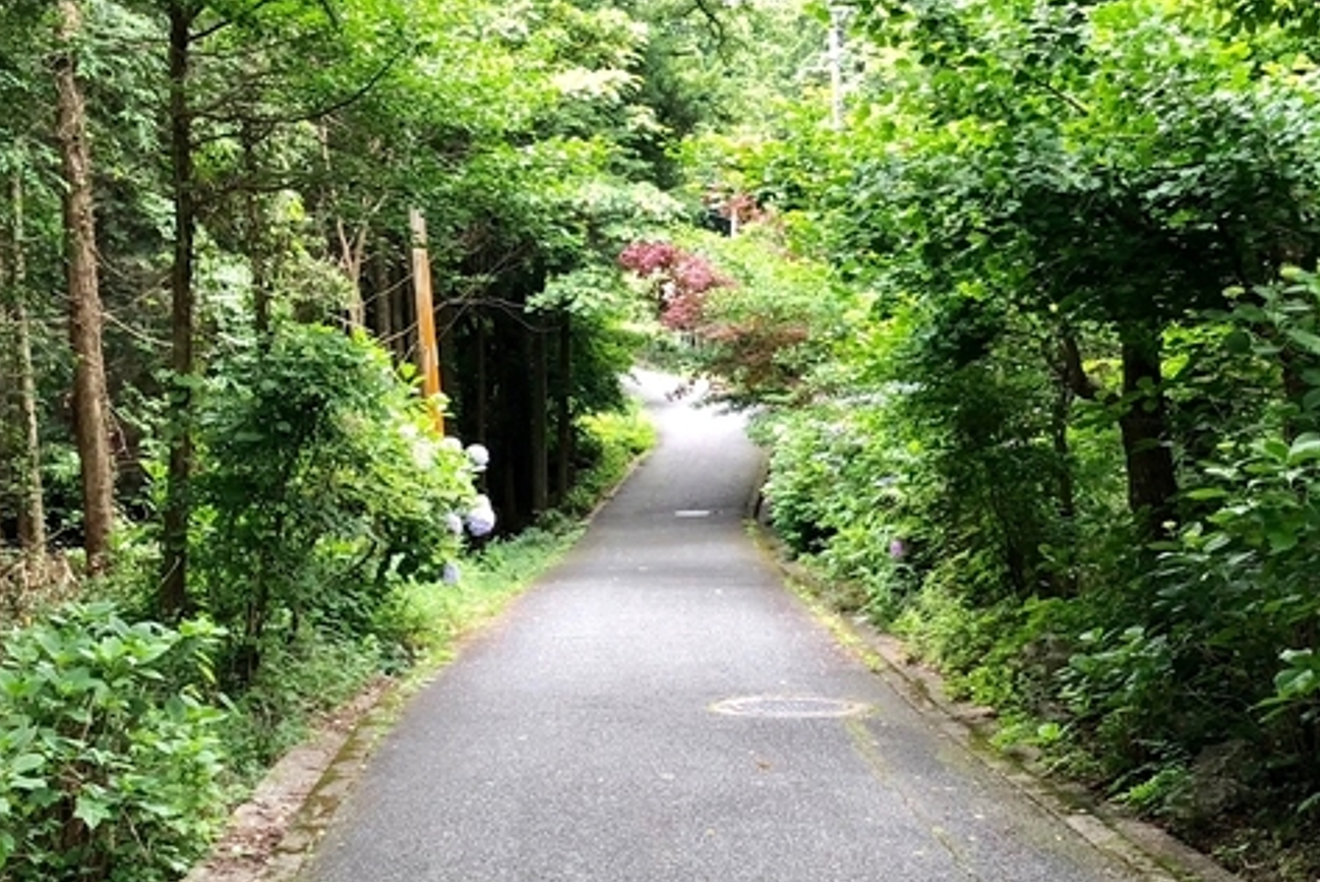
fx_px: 2311
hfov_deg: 31.8
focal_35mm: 63
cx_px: 561
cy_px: 438
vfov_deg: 21.6
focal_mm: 4
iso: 64
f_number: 1.8
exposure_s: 1/120
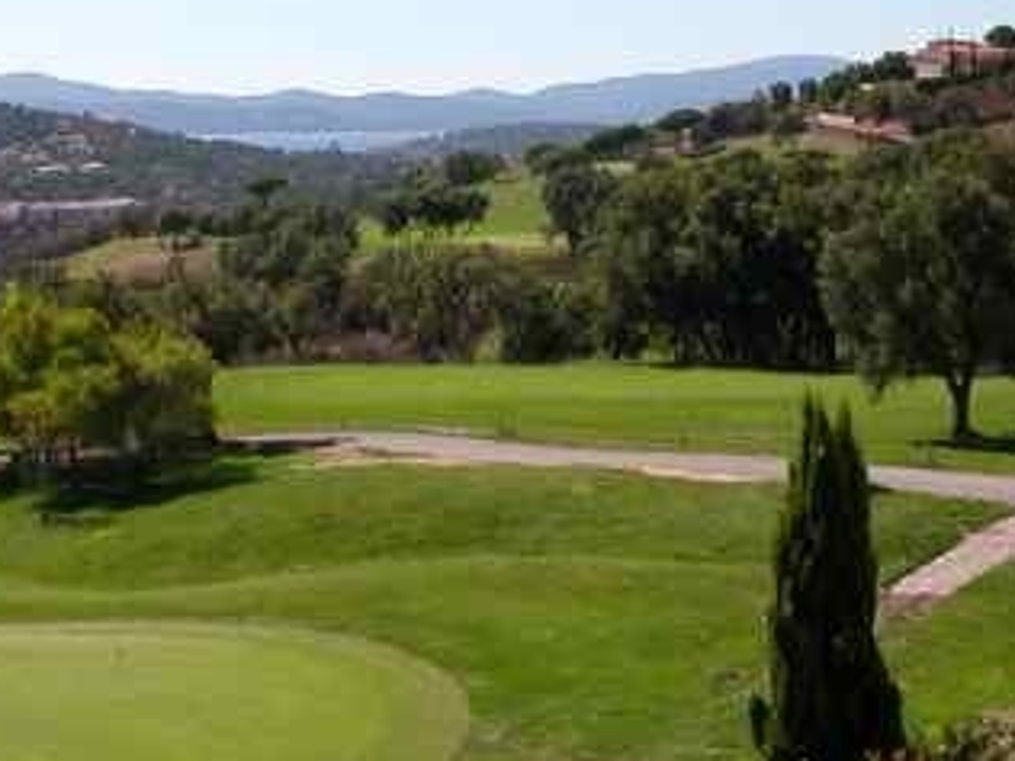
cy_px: 257
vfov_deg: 19.6
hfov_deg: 26.0
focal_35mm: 75
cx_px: 469
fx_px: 2199
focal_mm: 5.6
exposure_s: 1/660
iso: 100
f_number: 4.5
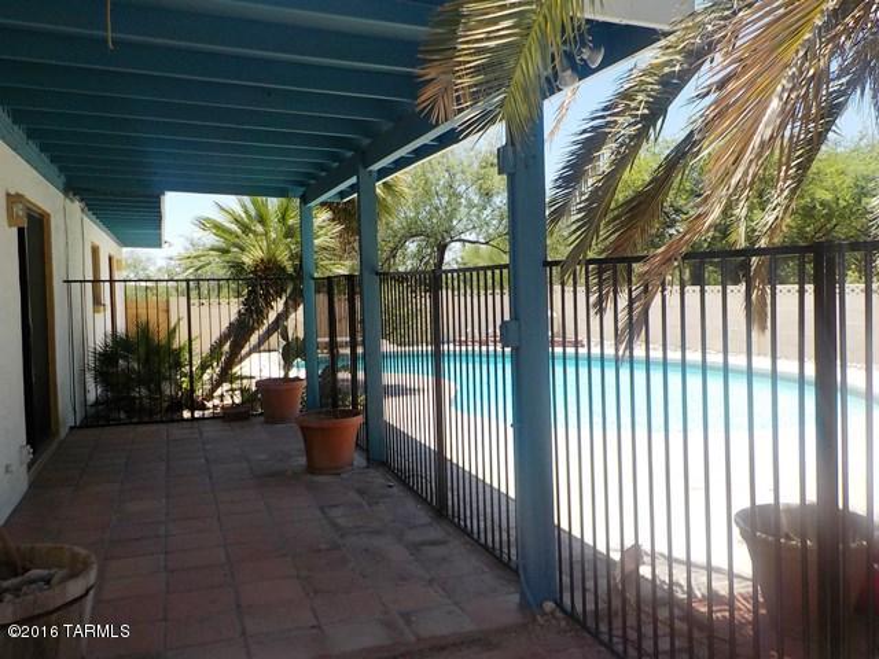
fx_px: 762
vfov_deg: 46.8
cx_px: 440
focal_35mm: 30
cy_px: 330
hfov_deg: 60.0
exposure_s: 1/800
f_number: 3.3
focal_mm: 4.1
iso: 125
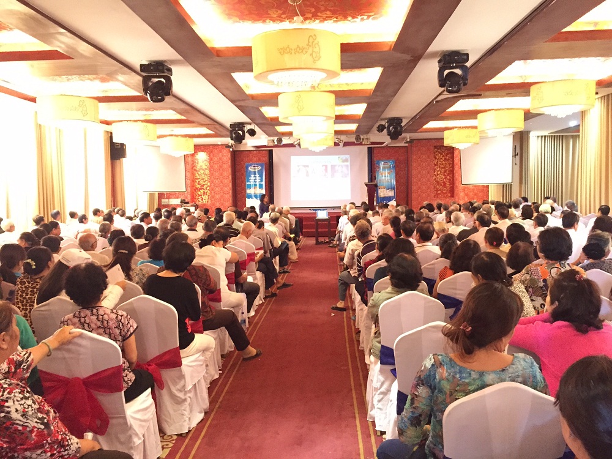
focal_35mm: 29
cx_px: 306
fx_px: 513
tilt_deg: -2.8
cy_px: 230
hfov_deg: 61.7
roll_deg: +0.3
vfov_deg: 48.2
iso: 400
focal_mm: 4.15
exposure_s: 1/15
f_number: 2.2
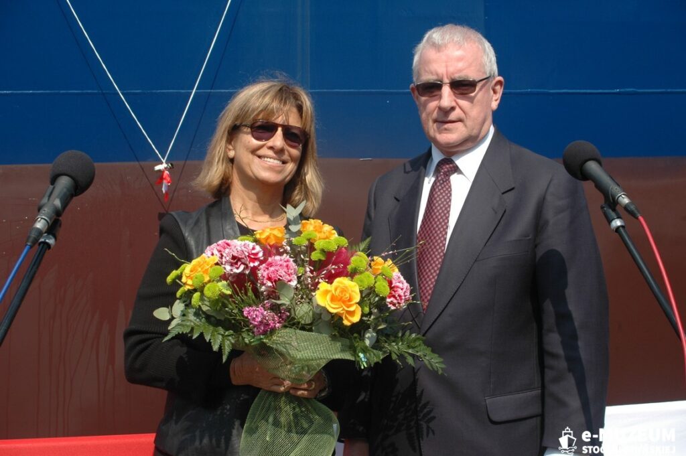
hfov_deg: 31.9
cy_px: 228
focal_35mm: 63
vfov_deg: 21.5
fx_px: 1200
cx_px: 343
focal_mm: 42
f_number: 13
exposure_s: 1/160
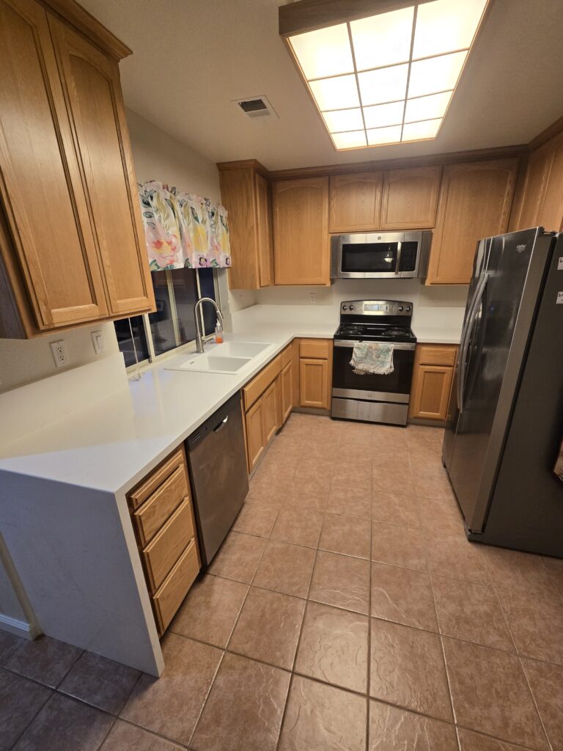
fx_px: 282
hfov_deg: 89.9
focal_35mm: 13
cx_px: 282
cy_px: 376
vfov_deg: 106.2
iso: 200
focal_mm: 2.2
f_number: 2.2
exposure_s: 1/66
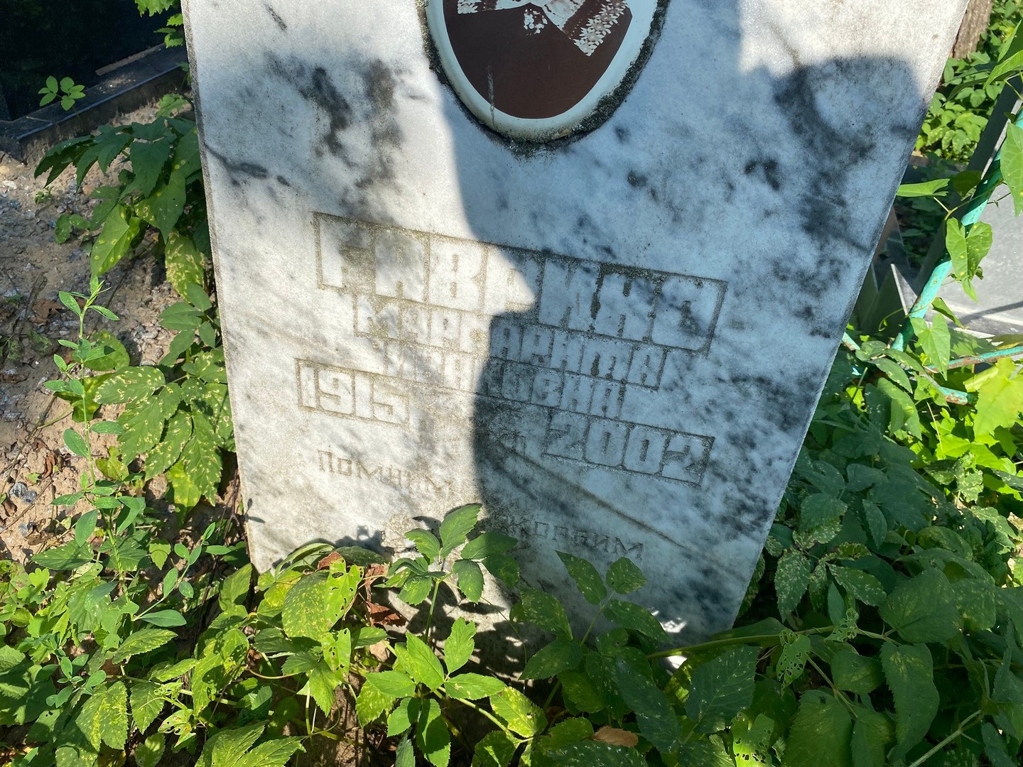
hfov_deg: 67.3
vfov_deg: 53.1
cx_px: 512
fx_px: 768
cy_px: 384
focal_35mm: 26
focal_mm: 4.25
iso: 32
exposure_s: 1/1484
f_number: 1.8
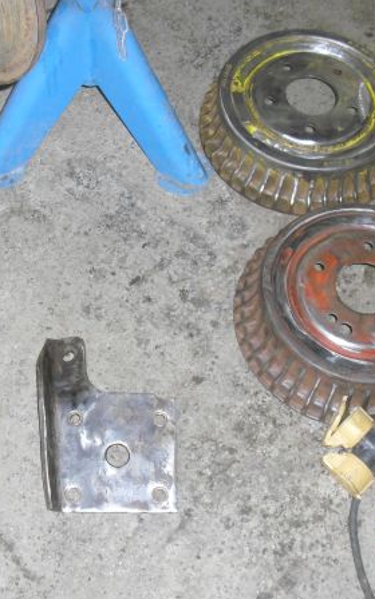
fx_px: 883
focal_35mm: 54
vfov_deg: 37.5
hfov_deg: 23.9
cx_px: 154
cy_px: 300
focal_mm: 6.2
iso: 200
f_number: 2.8
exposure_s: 1/60
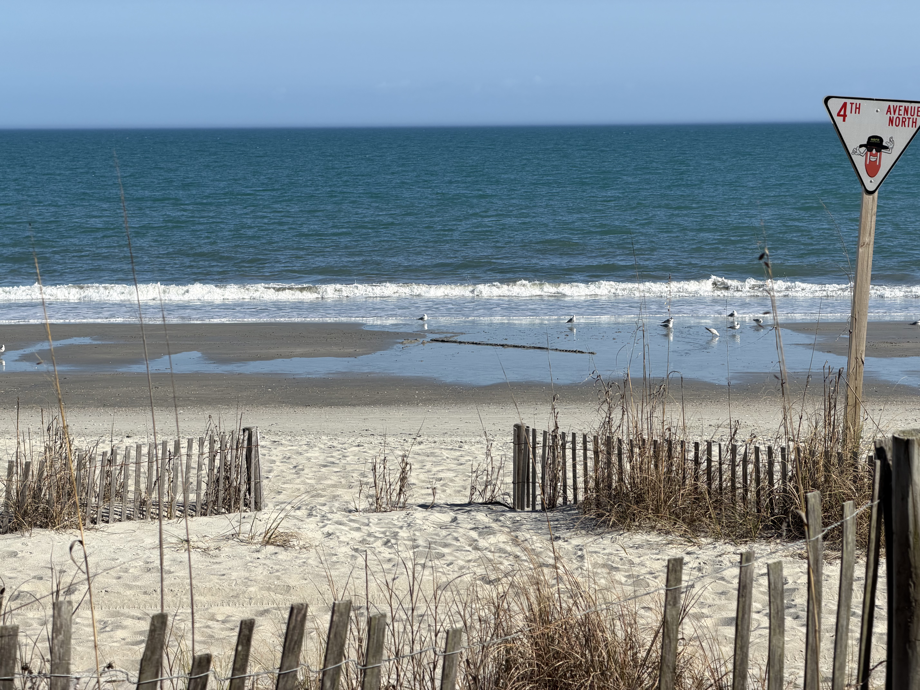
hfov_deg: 19.6
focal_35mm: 100
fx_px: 2658
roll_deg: +0.7
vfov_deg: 14.8
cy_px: 345
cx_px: 460
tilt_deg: -4.8
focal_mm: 16.89
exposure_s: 1/742
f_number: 2.8
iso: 20
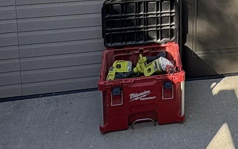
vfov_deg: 19.1
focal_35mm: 56
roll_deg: -1.7
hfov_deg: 34.7
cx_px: 202
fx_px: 363
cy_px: -99
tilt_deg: -8.6
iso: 40
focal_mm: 2.22
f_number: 2.2
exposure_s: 1/268
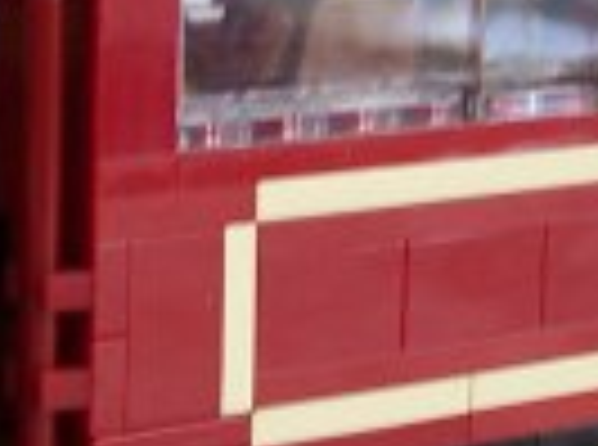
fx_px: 2929
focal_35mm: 170
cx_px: 274
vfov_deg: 8.6
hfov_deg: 11.7
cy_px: -29
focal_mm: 5.6
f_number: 2.8
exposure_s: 1/30
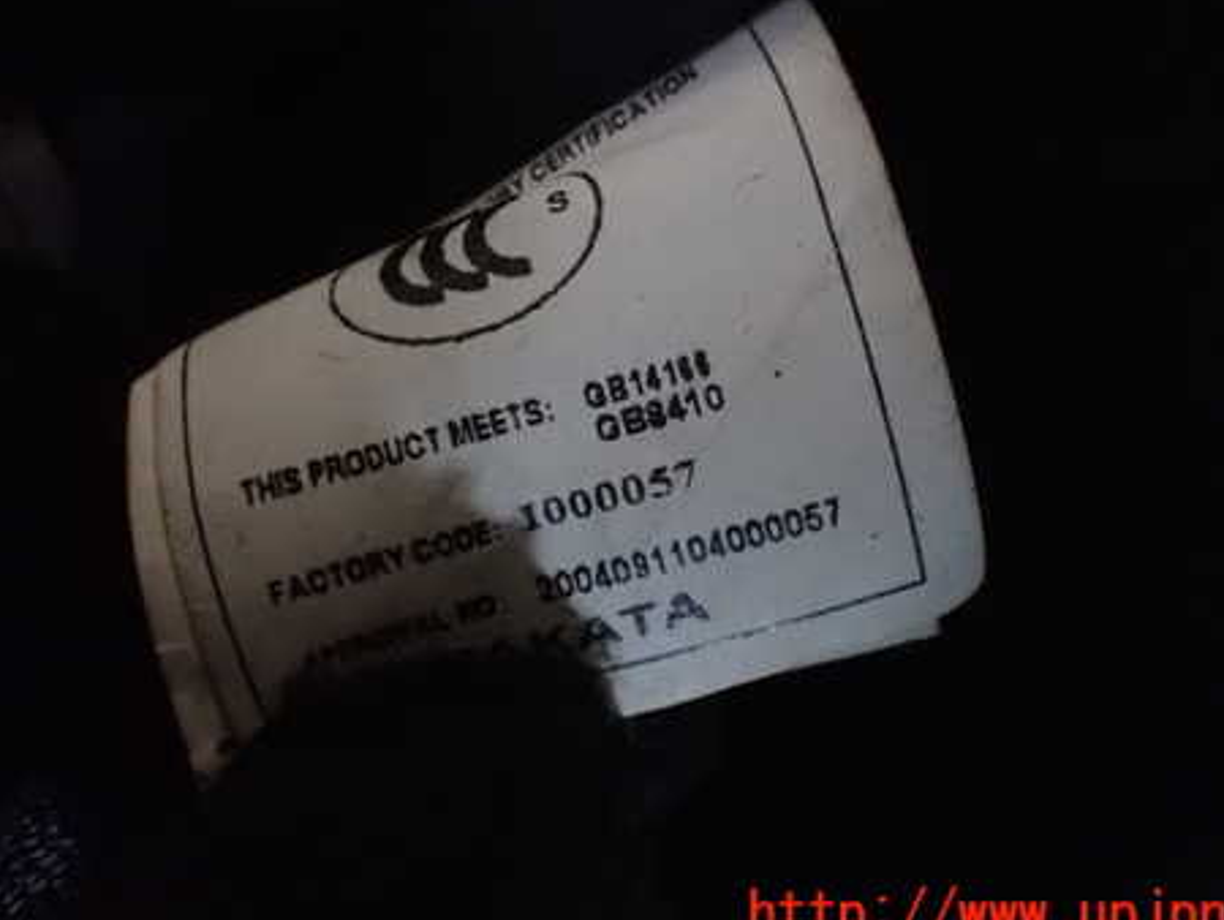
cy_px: 338
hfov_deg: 46.7
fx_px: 1415
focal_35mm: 40
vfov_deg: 35.8
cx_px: 547
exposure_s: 1/20
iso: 1600
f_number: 2.3
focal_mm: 5.4
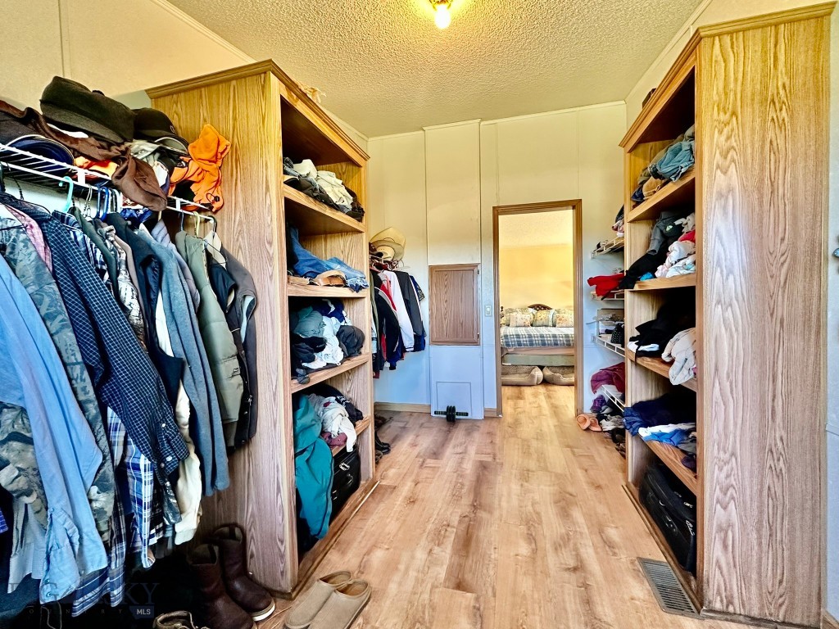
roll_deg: +2.9
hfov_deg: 102.1
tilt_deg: -1.7
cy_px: 314
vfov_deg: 85.7
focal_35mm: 14
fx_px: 339
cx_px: 420
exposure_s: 1/60
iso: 320
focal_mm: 2.22
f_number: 2.2
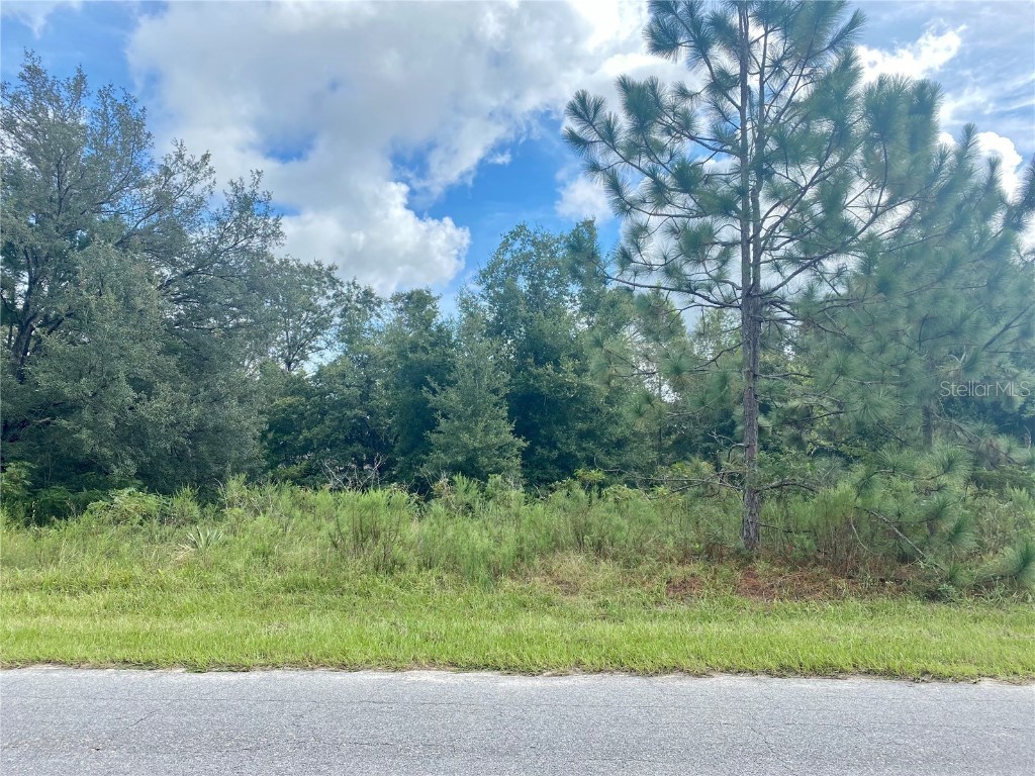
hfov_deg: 67.3
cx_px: 518
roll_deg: -1.5
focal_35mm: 26
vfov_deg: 53.1
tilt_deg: +5.3
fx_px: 777
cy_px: 388
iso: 32
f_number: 1.8
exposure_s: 1/799
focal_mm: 4.25
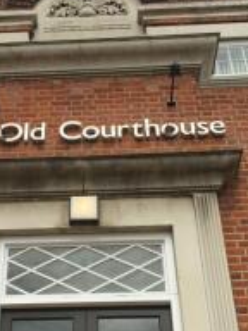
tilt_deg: +34.0
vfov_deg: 29.0
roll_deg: +1.5
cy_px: 244
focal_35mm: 66
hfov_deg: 22.1
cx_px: 74
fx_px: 630
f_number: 2.2
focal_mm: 4.15
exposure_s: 1/1832
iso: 25
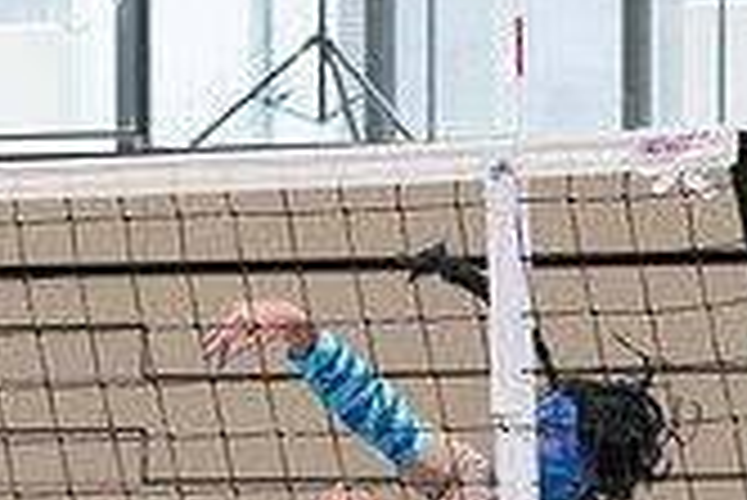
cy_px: 773
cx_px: 104
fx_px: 6459
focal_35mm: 311
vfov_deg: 4.4
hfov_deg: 6.6
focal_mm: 54.1
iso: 6400
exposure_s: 1/400
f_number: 2.8
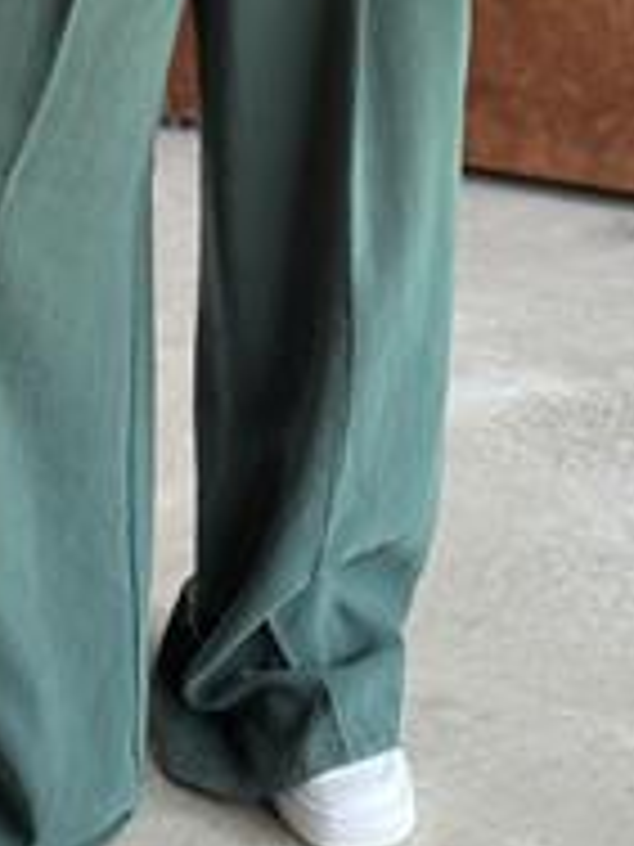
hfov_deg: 13.5
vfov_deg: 17.9
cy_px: 162
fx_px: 2662
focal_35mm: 109
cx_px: 166
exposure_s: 1/60
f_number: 1.78
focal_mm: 6.76
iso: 250
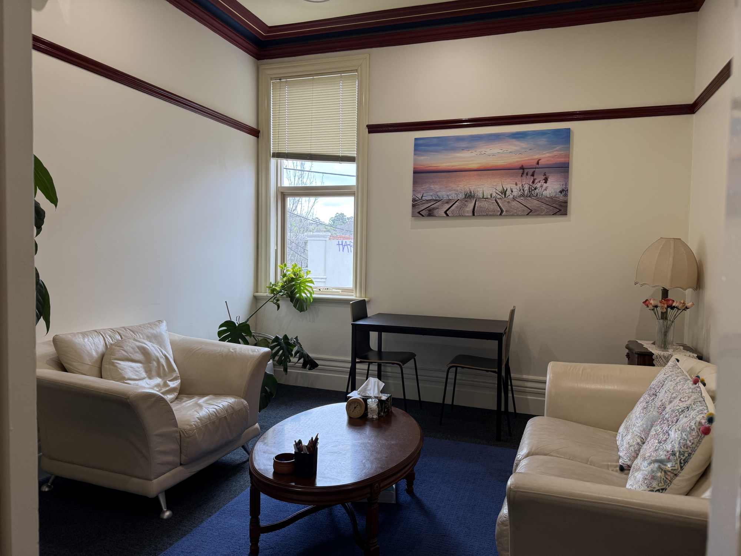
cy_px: 278
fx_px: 514
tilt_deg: -2.3
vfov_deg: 56.8
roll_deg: -1.8
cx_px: 370
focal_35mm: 24
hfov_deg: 71.6
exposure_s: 1/100
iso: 100
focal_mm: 6.76
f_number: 1.78
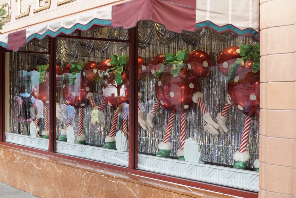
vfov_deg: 27.0
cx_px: 148
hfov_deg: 39.6
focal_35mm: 50
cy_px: 99
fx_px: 411
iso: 160
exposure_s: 1/160
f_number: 4
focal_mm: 50
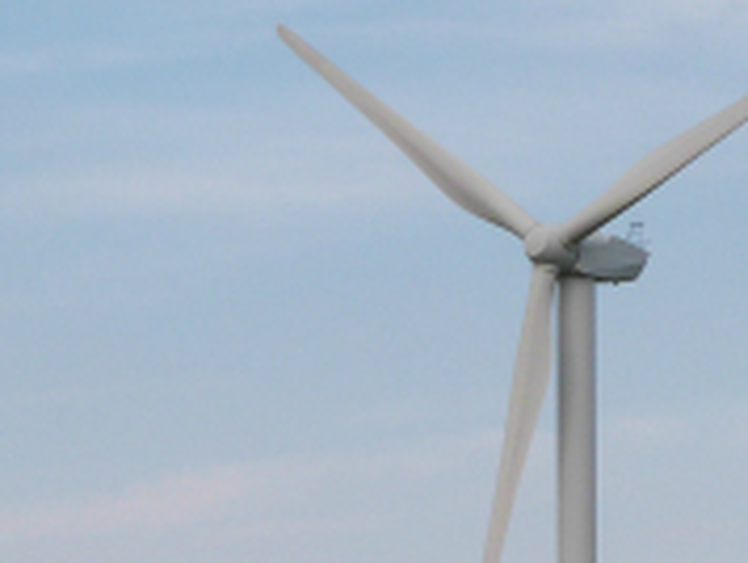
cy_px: 527
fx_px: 4003
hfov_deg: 10.7
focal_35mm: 185
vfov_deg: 8.0
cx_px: 450
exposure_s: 1/250
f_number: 5.6
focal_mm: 7.9
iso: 100
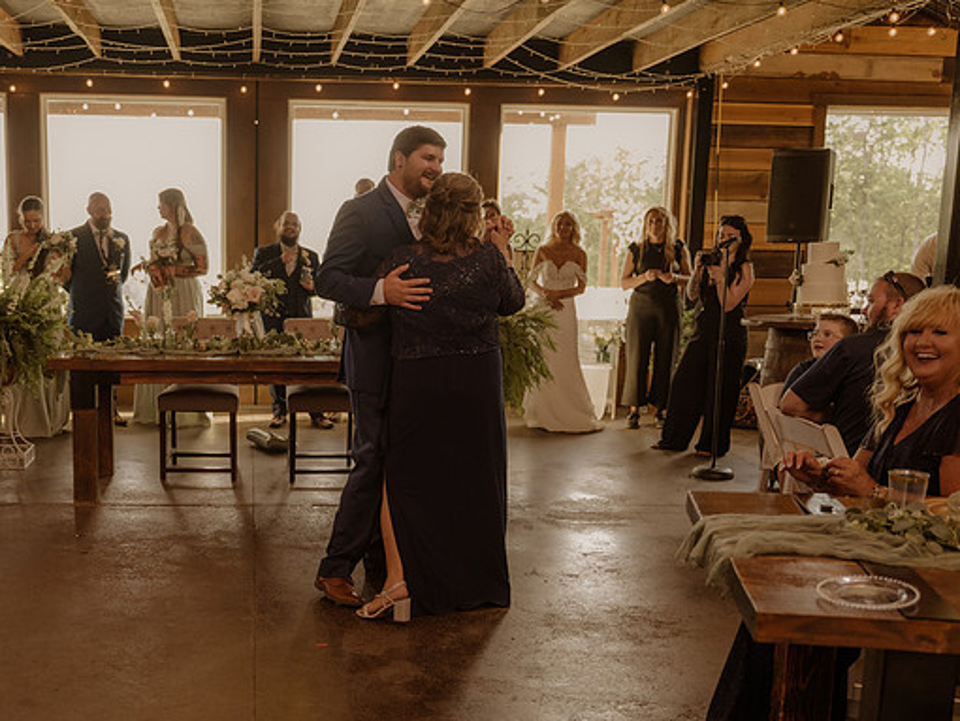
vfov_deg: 34.3
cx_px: 331
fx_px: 1165
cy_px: 434
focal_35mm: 42
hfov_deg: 44.2
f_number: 2.8
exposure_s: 1/200
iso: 1000
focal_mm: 32
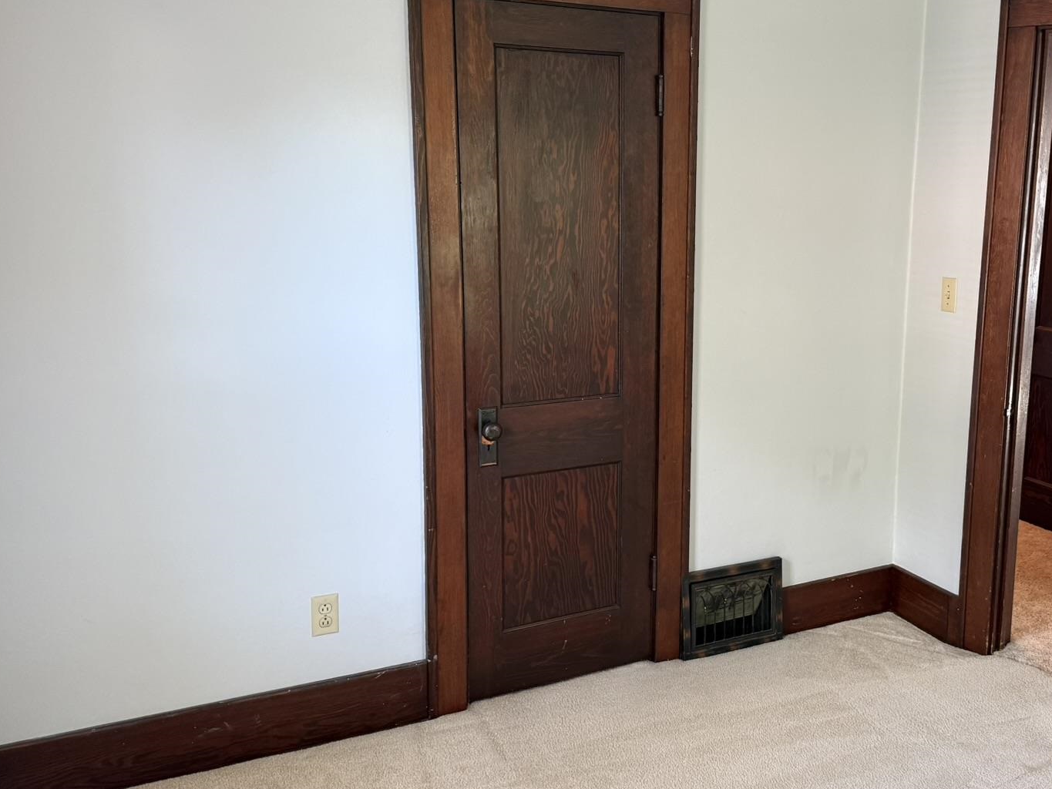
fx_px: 1094
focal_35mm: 36
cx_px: 704
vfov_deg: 39.6
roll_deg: -0.4
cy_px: 357
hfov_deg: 50.4
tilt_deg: -9.6
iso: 250
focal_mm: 6.76
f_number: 1.78
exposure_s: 1/60
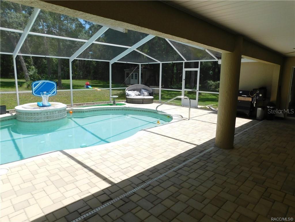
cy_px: 111
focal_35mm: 23
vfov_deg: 58.9
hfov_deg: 73.9
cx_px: 148
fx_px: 196
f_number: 3
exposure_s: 1/1000
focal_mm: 4
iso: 125
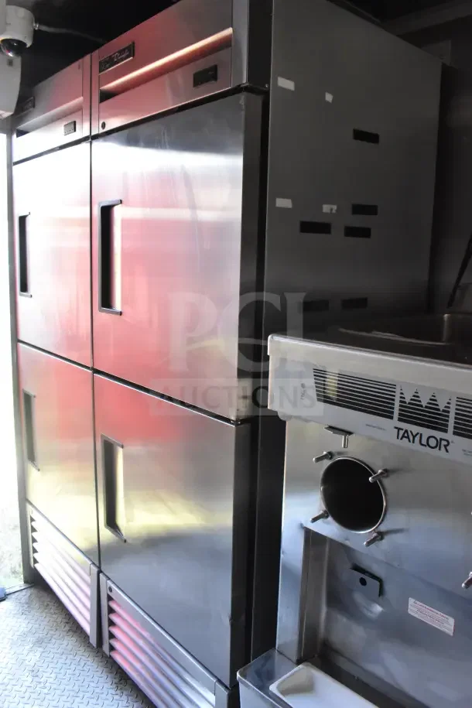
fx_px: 531
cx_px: 236
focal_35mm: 27
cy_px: 354
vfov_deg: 67.4
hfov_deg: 47.9
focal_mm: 18
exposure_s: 1/250
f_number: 8
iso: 6400
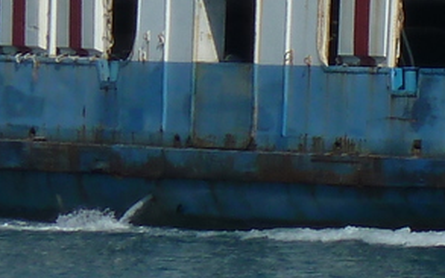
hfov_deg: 1.4
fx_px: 18249
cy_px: -135
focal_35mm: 1505
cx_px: 785
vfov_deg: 0.9
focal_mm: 42.6
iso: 80
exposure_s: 1/1000
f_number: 5.6
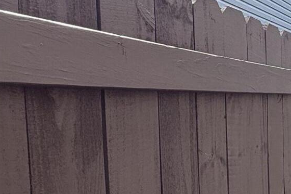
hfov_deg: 33.3
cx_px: 322
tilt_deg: -6.3
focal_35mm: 52
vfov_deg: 25.7
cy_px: 140
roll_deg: -2.1
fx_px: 420
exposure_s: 1/619
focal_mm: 2.22
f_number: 2.2
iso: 50
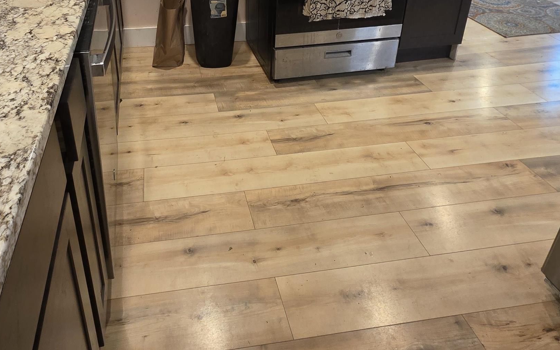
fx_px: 397
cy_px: 25
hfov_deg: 69.1
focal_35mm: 26
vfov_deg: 43.0
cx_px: 205
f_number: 1.9
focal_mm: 2.2
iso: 250
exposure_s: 1/60
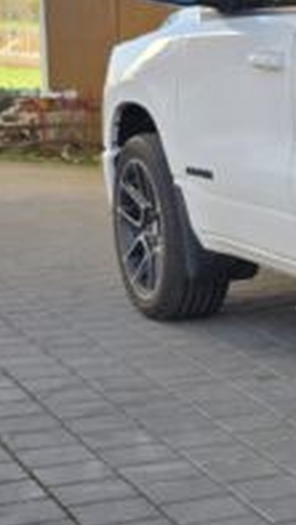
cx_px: 765
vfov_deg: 20.9
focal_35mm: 102
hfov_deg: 10.0
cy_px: 344
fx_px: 1421
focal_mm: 6.25
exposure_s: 1/1559
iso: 80
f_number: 1.7
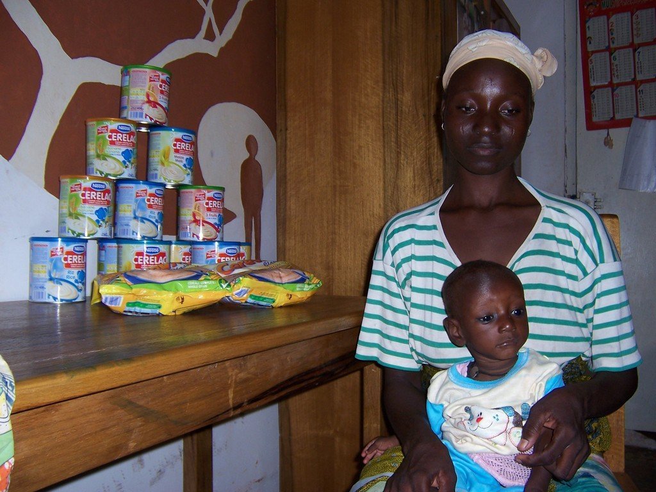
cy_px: 246
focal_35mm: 33
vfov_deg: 42.9
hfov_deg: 55.4
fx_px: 625
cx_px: 328
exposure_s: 1/60
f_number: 2.8
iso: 80
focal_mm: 5.5
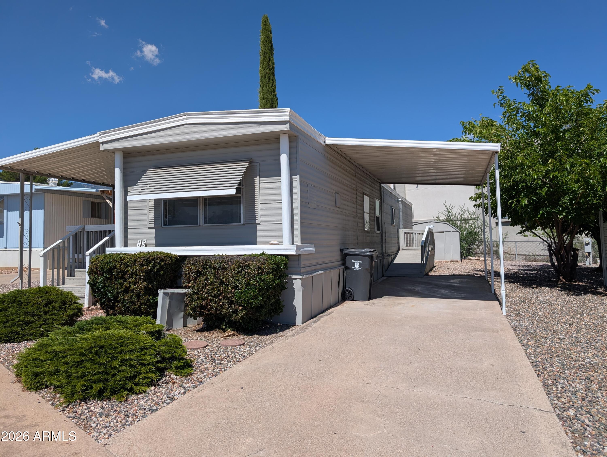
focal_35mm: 24
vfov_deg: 56.9
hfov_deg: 71.5
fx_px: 421
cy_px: 228
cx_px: 304
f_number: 1.68
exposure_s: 1/1689
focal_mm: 6.9
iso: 20
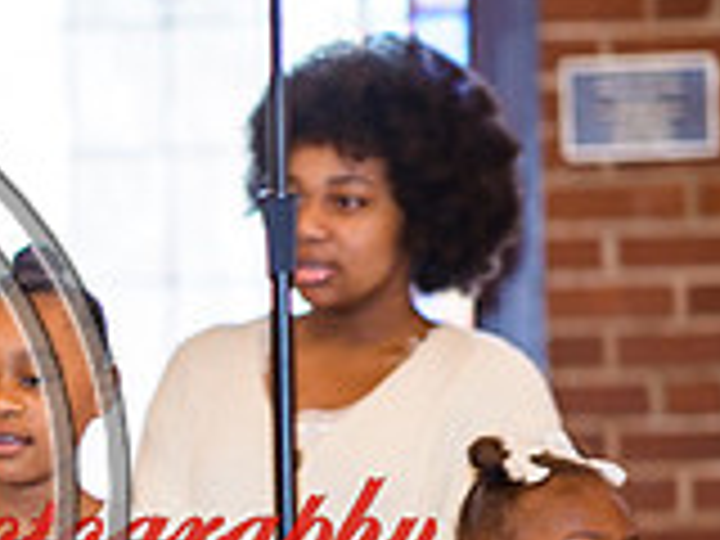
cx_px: -338
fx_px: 7633
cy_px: 524
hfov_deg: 5.4
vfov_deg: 4.0
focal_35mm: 367
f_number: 1.4
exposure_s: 1/100
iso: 180
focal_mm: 105
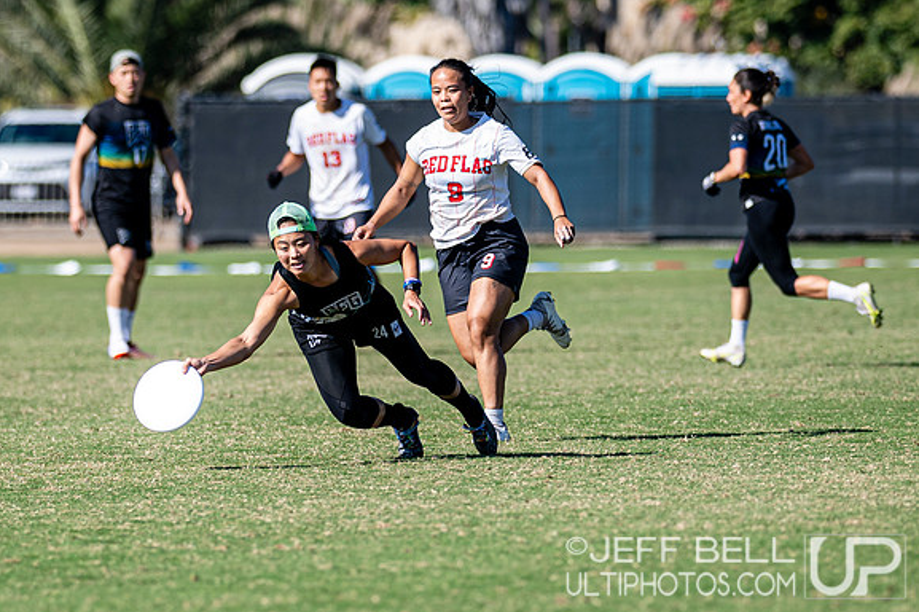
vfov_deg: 3.3
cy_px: 401
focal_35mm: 411
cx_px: 399
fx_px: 10486
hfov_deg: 5.0
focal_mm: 200
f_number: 3.2
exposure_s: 1/2500
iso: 200
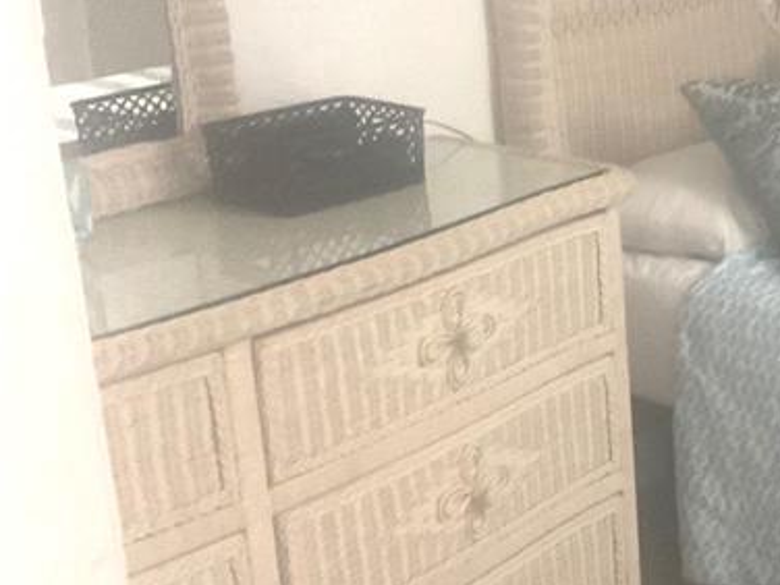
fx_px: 1780
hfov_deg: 21.9
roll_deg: -0.6
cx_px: 1054
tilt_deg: -13.4
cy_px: 195
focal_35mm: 79
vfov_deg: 18.6
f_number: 1.8
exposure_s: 1/40
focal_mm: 3
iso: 320
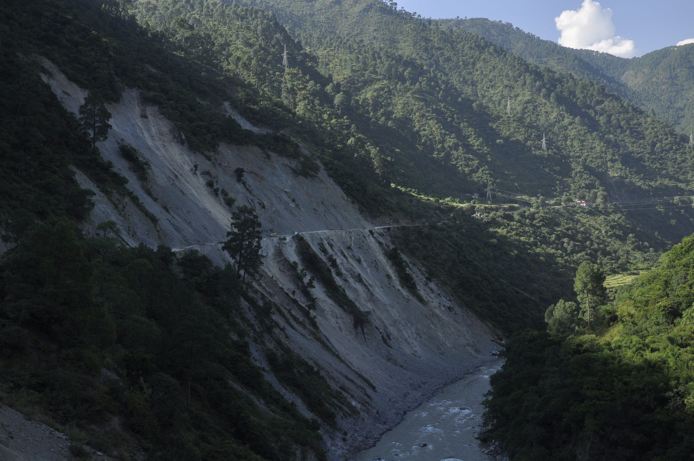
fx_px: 866
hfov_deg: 43.7
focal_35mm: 45
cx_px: 347
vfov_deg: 29.8
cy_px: 230
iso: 640
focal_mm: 30
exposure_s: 1/2000
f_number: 7.1
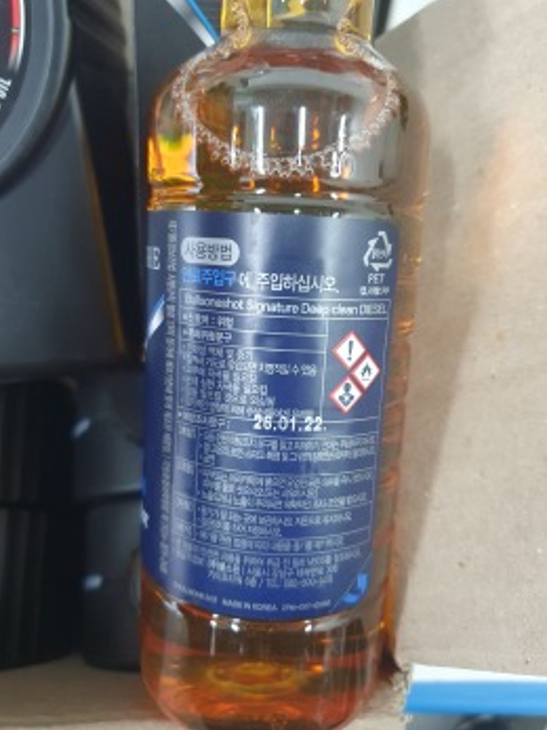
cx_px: 269
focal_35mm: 27
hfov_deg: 51.3
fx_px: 569
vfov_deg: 65.3
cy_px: 370
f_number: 1.5
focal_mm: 4.32
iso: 320
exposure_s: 1/40
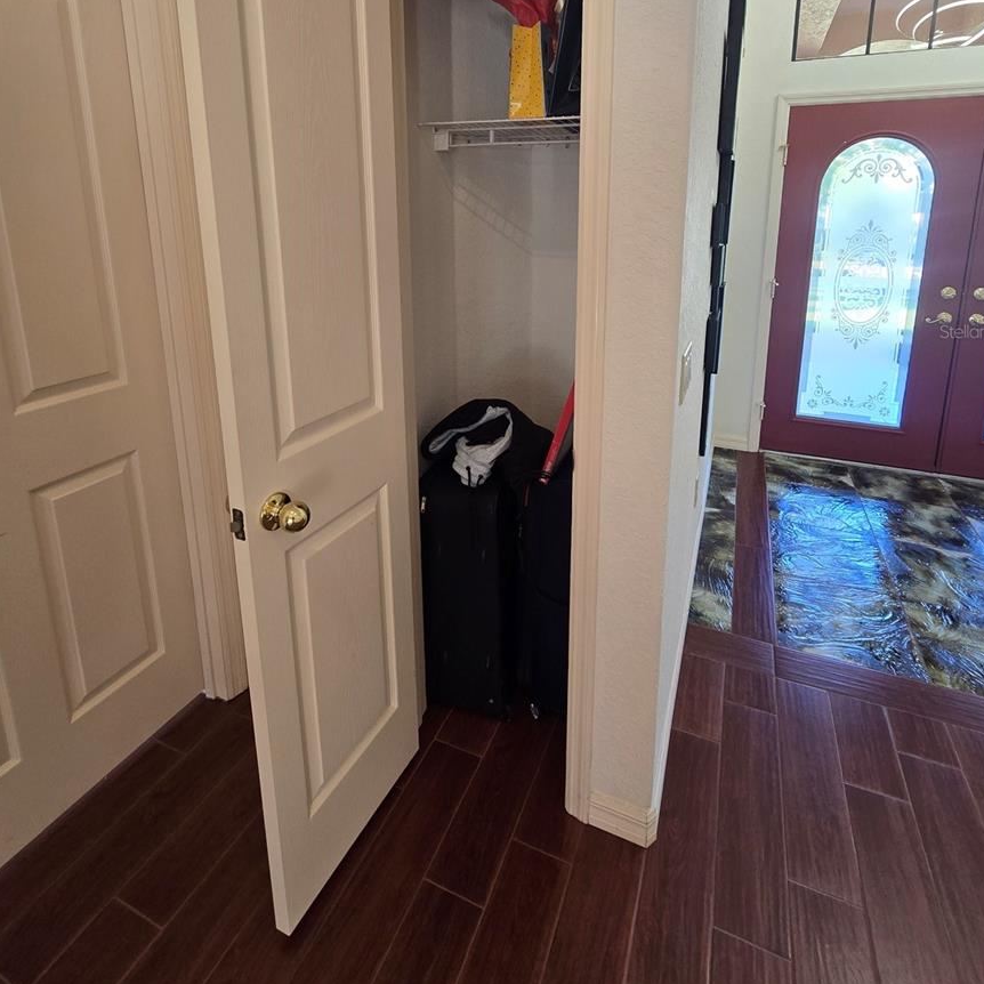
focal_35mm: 16
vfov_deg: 84.5
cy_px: 331
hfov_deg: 87.4
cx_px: 507
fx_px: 515
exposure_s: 1/60
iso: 125
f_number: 2.2
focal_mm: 2.2
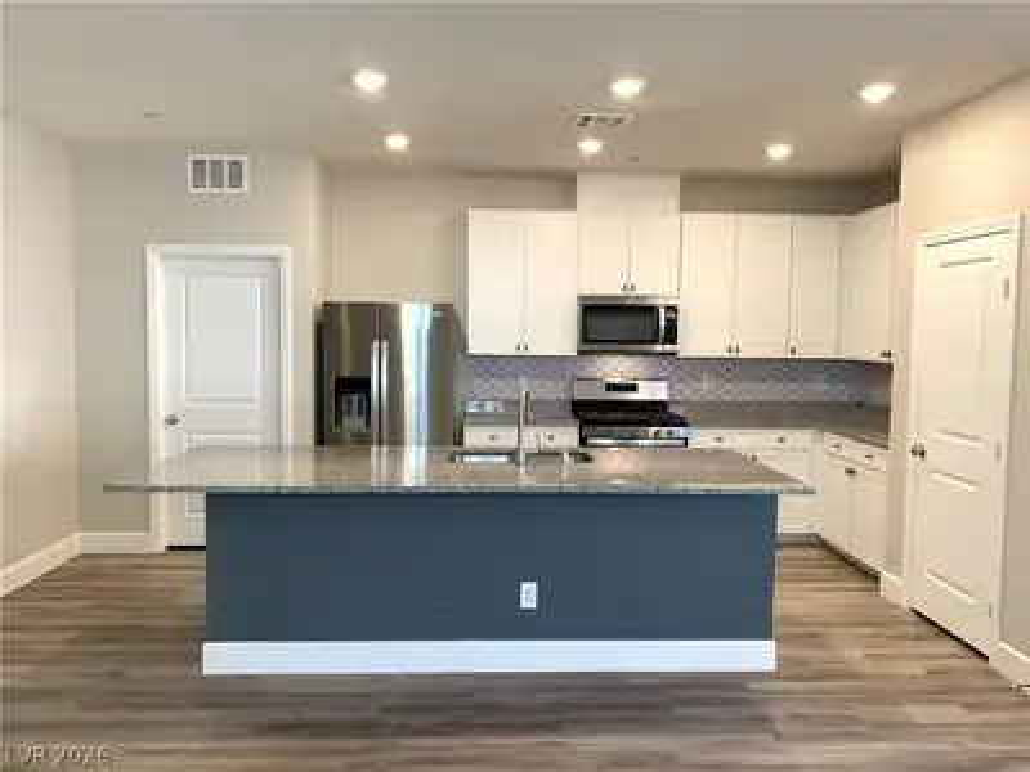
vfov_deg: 53.1
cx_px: 515
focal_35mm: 26
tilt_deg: -5.2
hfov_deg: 67.3
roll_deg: -0.3
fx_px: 774
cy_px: 386
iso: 100
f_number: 1.8
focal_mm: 4.25
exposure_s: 1/60
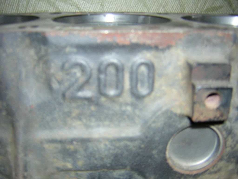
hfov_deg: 51.4
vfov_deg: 39.7
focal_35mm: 36
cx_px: 119
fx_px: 248
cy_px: 90
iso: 100
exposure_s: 1/60.1
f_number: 2.6
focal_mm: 4.7
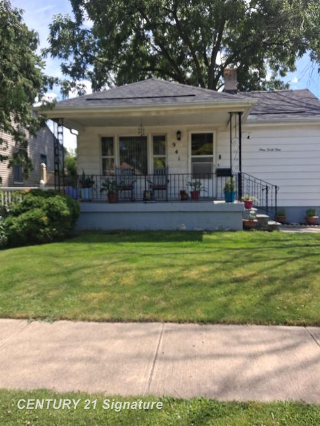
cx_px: 160
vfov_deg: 65.3
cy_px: 213
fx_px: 333
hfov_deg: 51.3
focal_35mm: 27
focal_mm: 4
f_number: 1.8
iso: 20
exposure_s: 1/298
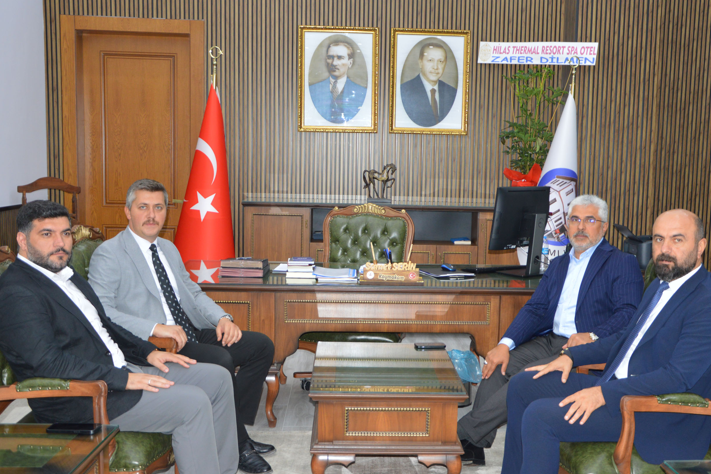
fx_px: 829
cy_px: 268
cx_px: 402
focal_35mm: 42
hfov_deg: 46.3
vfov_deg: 31.9
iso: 450
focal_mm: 24
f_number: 3.8
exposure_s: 1/60
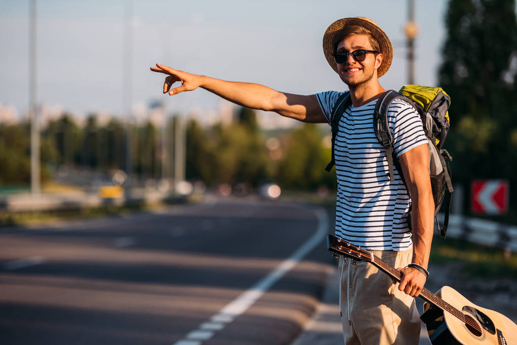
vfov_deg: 10.2
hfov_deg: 15.2
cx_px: 258
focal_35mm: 135
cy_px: 172
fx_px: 1939
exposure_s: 1/5000
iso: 400
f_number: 2.8
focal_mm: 135
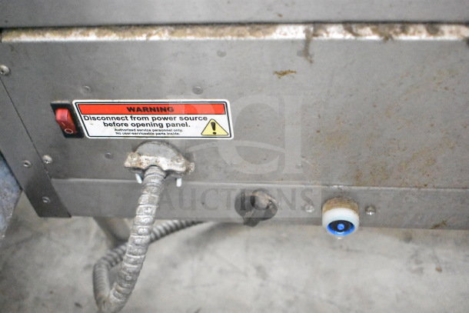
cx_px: 234
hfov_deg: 47.9
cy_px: 156
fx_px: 528
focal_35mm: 40
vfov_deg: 33.0
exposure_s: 1/40
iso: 25600
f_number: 4
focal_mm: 27
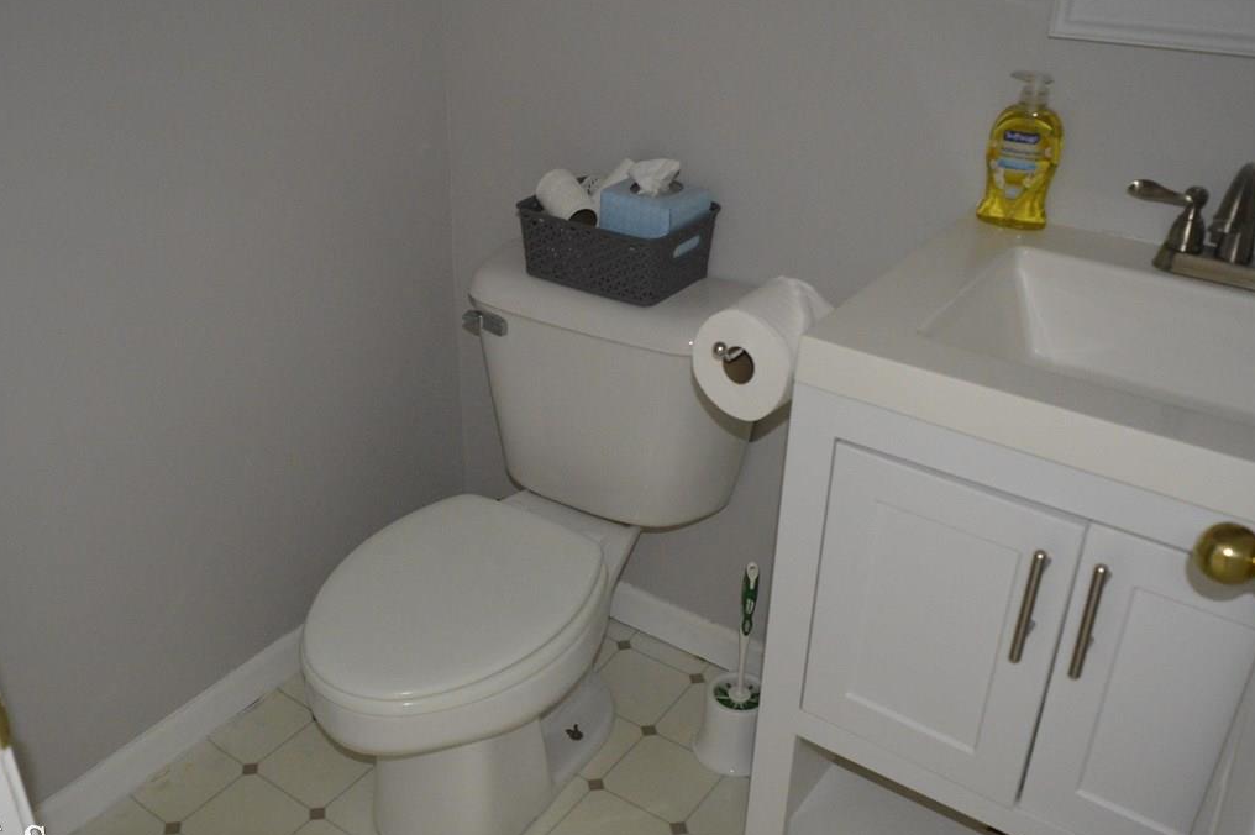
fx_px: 1184
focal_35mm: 34
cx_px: 541
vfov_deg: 38.8
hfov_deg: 55.6
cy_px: 438
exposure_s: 1/60
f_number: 3.5
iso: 2500
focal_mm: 18
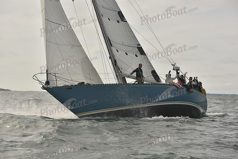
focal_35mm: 86
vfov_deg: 15.9
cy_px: 80
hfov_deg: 23.6
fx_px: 569
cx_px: 119
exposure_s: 1/1000
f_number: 7.1
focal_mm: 86
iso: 320
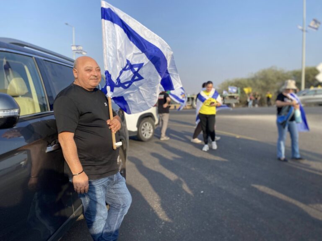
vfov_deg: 53.1
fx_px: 242
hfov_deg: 67.3
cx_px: 161
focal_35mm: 26
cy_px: 120
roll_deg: +0.7
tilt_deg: -6.1
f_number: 1.8
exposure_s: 1/1779
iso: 32
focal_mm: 4.25
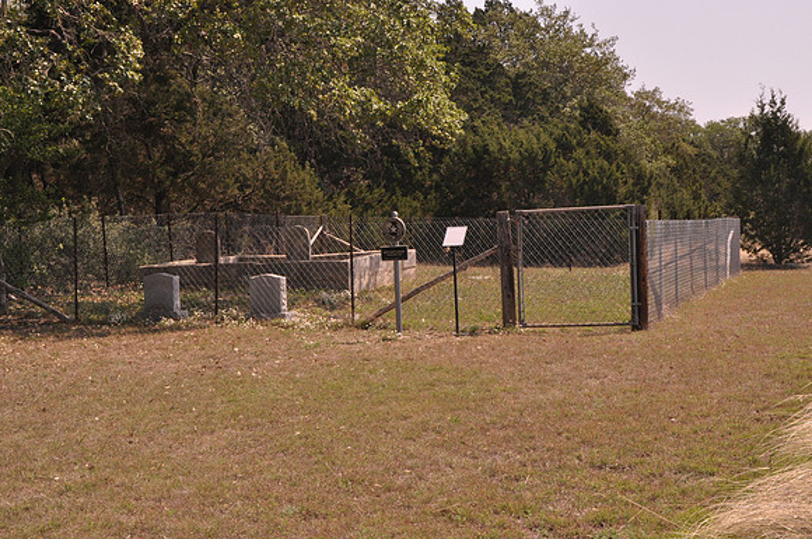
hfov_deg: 35.1
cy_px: 270
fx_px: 1284
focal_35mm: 57
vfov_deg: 23.7
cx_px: 406
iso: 800
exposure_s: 1/100
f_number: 16
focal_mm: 38
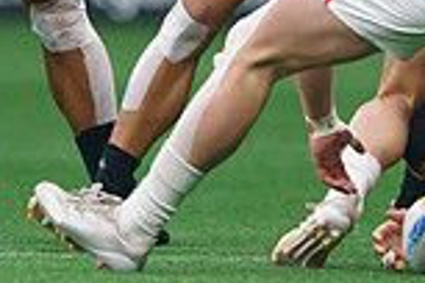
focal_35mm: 2845
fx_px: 33584
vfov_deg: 0.5
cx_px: 749
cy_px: -131
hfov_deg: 0.7
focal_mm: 600
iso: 6400
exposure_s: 1/3200
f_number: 4
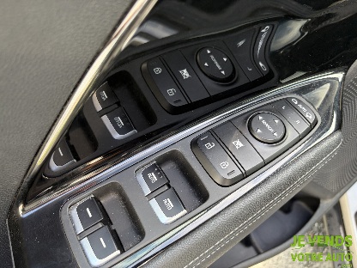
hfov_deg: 67.3
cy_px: 134
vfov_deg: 53.1
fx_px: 268
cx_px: 178
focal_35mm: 26
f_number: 1.6
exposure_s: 1/99
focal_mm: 5.96
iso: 125
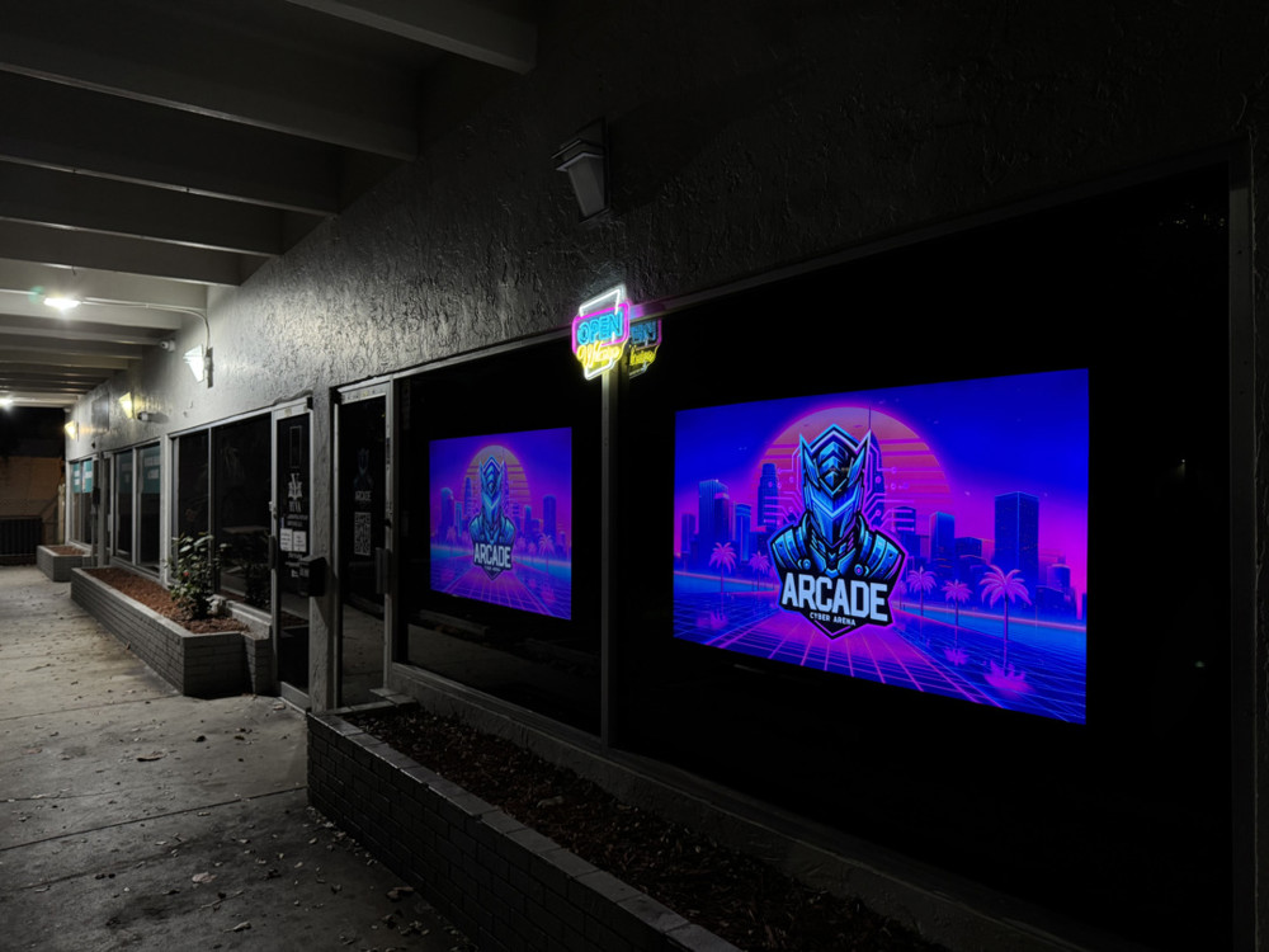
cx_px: 634
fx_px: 880
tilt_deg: +1.1
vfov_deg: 56.8
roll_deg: +0.0
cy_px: 476
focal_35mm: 24
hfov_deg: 71.6
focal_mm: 6.76
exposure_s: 1/60
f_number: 1.78
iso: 250
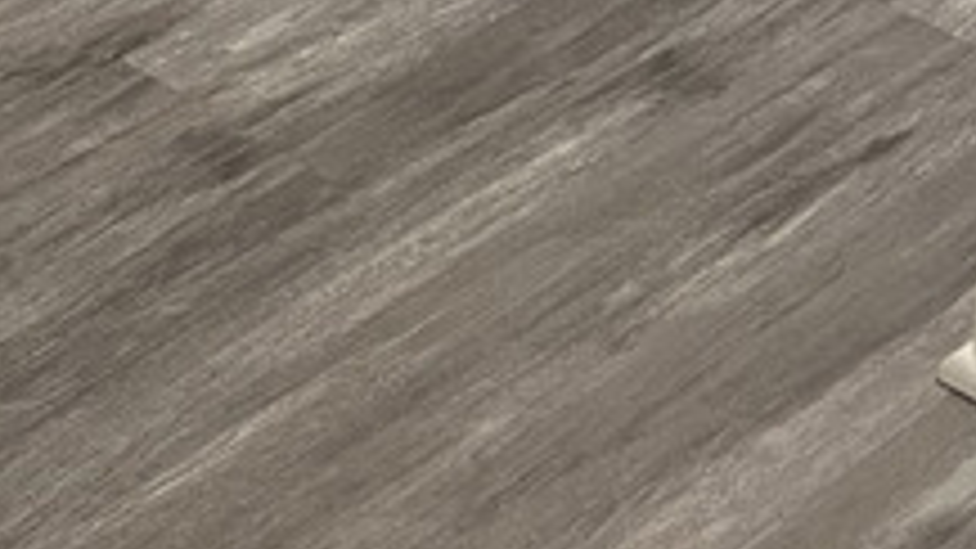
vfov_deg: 7.1
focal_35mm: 141
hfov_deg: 14.2
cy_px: -1422
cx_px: -490
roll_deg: +2.7
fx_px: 3649
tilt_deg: -8.9
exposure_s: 1/60
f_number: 1.5
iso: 100
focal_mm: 5.7
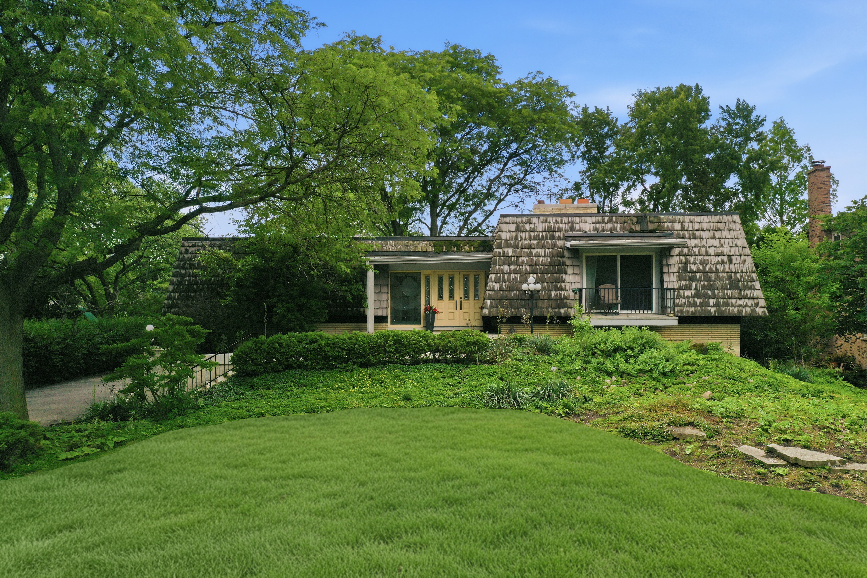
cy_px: 289
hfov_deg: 65.5
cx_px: 434
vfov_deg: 46.4
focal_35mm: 28
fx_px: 674
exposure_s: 1/500
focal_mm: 10.3
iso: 100
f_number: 5.6
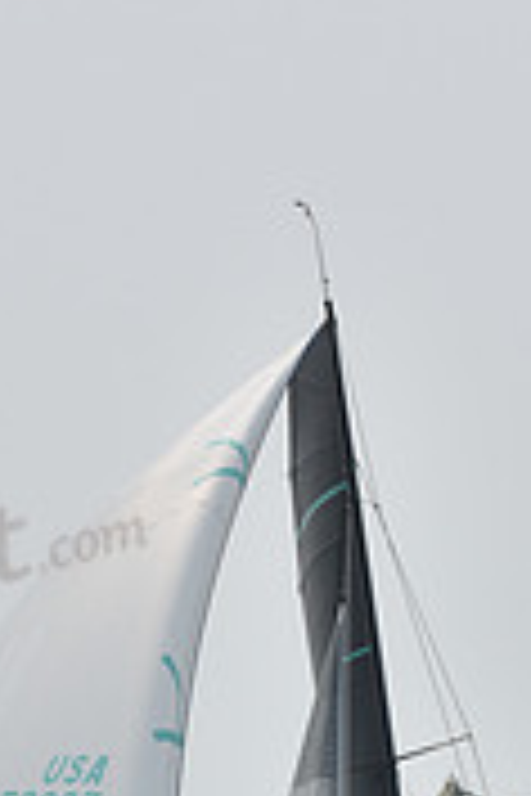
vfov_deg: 7.6
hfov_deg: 5.1
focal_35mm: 268
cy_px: 1183
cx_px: 380
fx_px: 5929
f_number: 9
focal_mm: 82
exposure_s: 1/1250
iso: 250
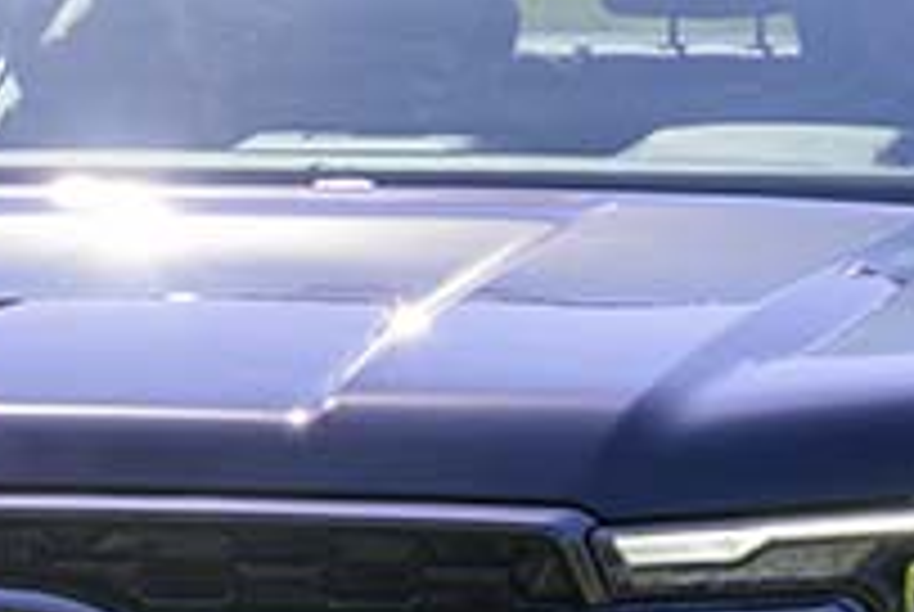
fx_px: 9967
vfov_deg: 3.5
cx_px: 365
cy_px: 495
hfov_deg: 5.3
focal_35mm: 392
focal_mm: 83
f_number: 9
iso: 320
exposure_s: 1/500
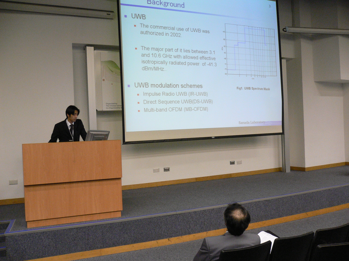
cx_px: 174
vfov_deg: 40.7
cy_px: 130
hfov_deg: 52.6
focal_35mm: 35
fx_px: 353
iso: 200
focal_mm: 5.8
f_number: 2.8
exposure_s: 1/13
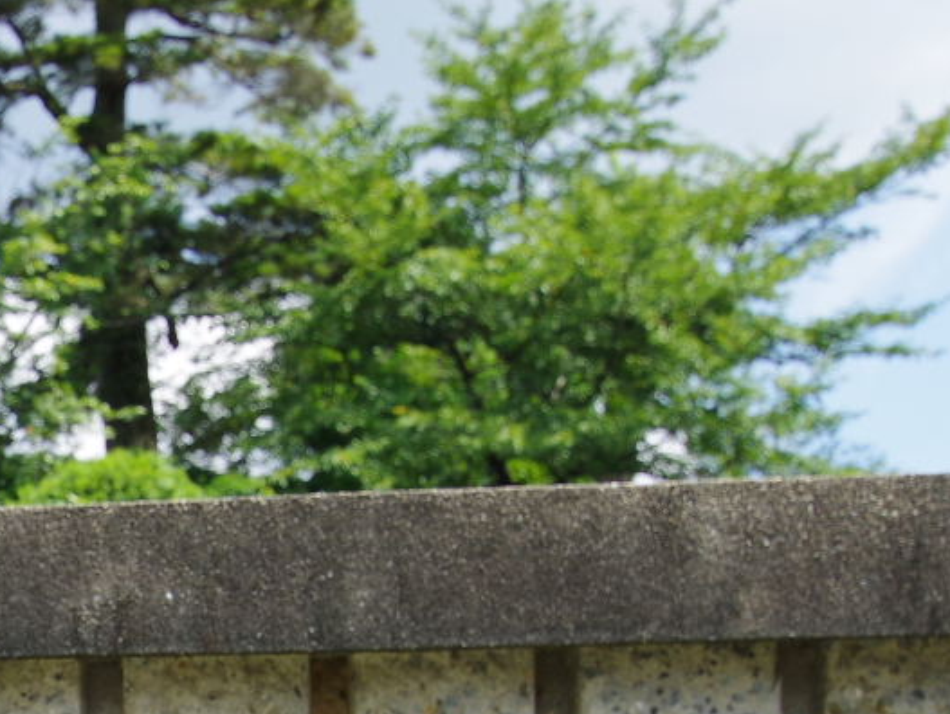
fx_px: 2884
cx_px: -312
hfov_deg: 17.5
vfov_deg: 13.7
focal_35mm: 105
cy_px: 878
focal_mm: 20
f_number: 5.6
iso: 200
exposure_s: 1/250
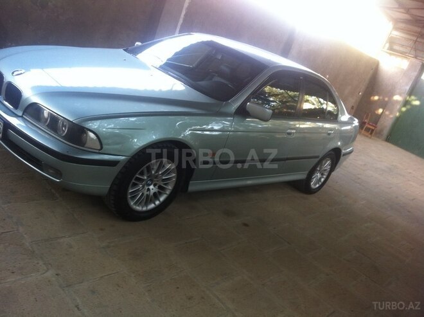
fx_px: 428
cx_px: 212
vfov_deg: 40.6
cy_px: 158
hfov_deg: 52.7
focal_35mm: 35
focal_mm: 3.85
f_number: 2.8
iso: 80
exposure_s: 1/20
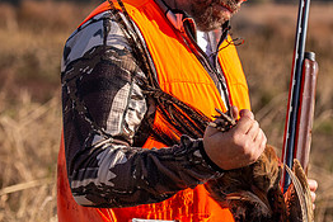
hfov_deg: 10.9
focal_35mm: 188
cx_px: 193
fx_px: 1740
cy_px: 110
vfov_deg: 7.3
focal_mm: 85
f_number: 4
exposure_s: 1/2000
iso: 200
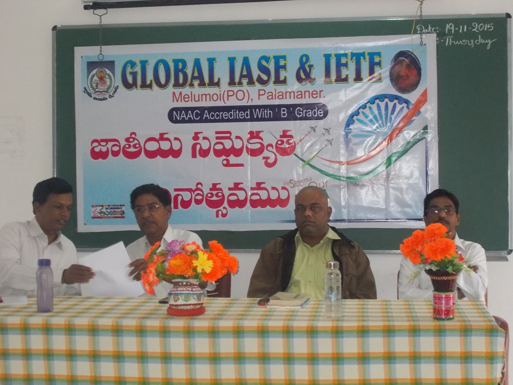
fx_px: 978
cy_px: 192
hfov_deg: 29.4
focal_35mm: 66
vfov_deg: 22.3
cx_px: 256
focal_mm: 11.8
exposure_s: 1/60
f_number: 5.3
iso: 640
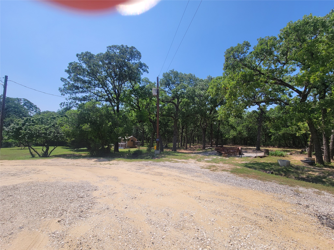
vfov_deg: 89.9
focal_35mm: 13
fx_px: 125
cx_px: 167
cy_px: 125
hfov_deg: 106.2
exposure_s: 1/1799
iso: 50
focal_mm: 2.2
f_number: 2.2
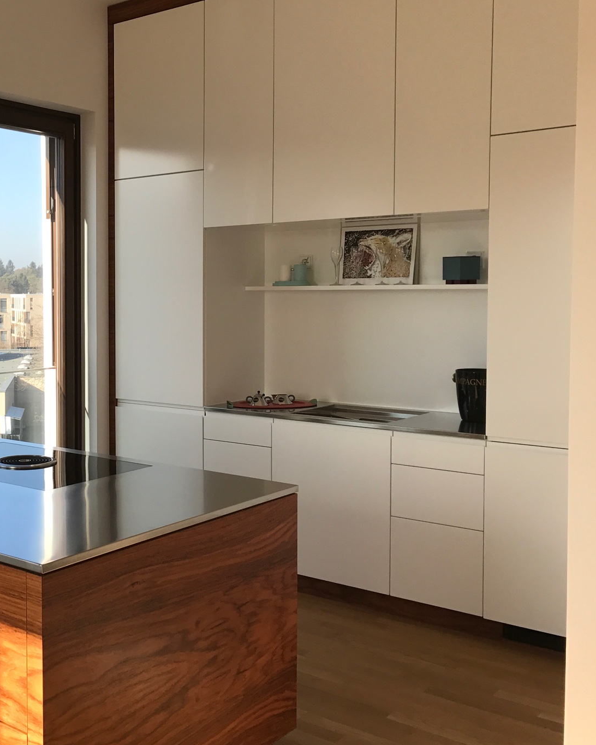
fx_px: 904
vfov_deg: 44.8
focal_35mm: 41
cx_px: 85
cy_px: 344
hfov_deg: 34.8
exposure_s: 1/567
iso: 20
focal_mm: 3.99
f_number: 1.8
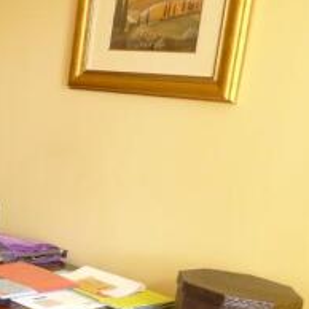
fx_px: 697
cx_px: -195
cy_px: 216
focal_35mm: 69
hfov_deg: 20.2
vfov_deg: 24.8
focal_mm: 5.1
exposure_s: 1/30
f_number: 2
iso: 400
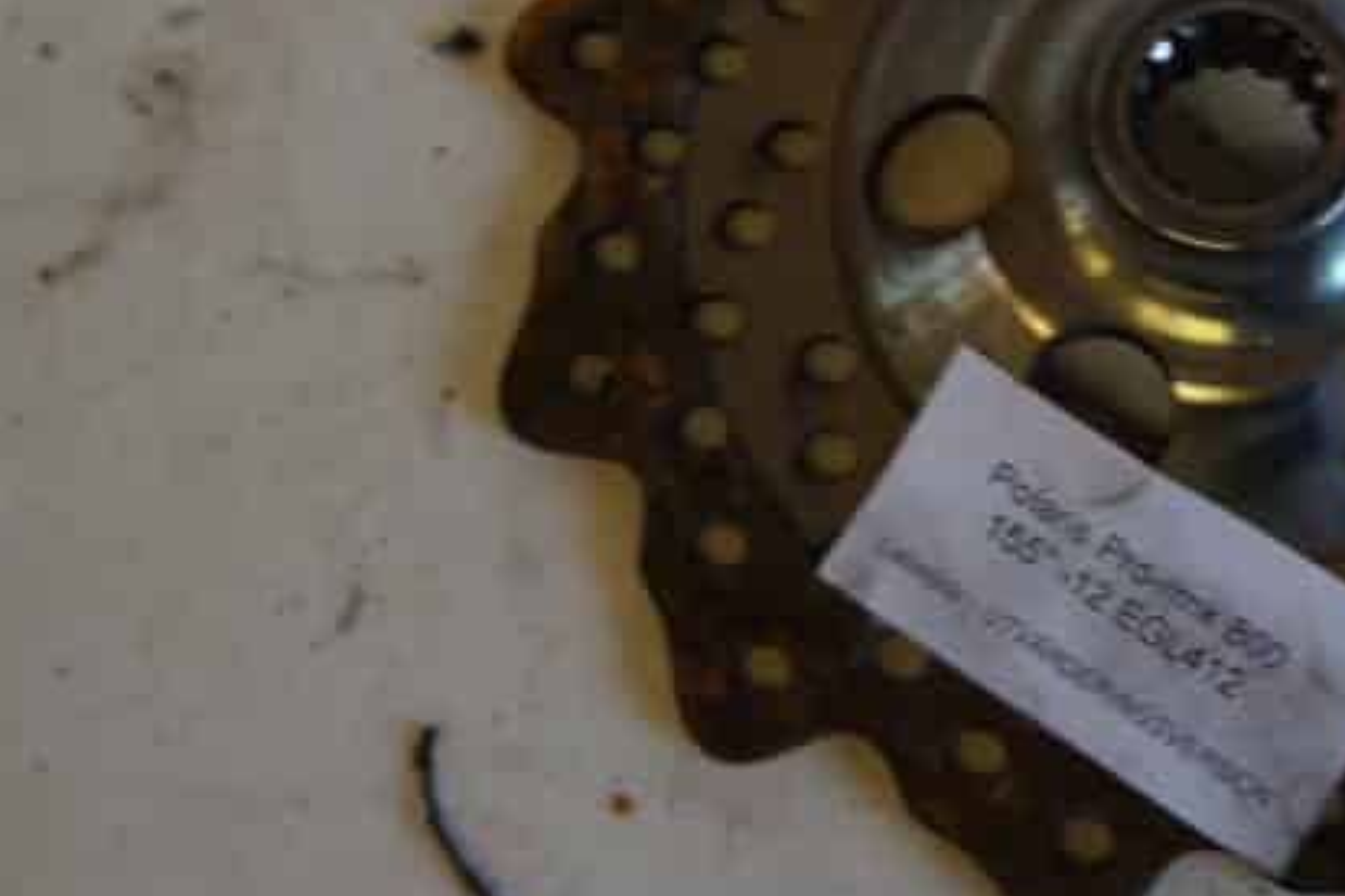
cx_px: 961
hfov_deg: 29.7
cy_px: 165
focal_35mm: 67
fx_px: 2502
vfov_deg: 20.0
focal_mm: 18
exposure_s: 1/60
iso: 320
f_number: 3.5
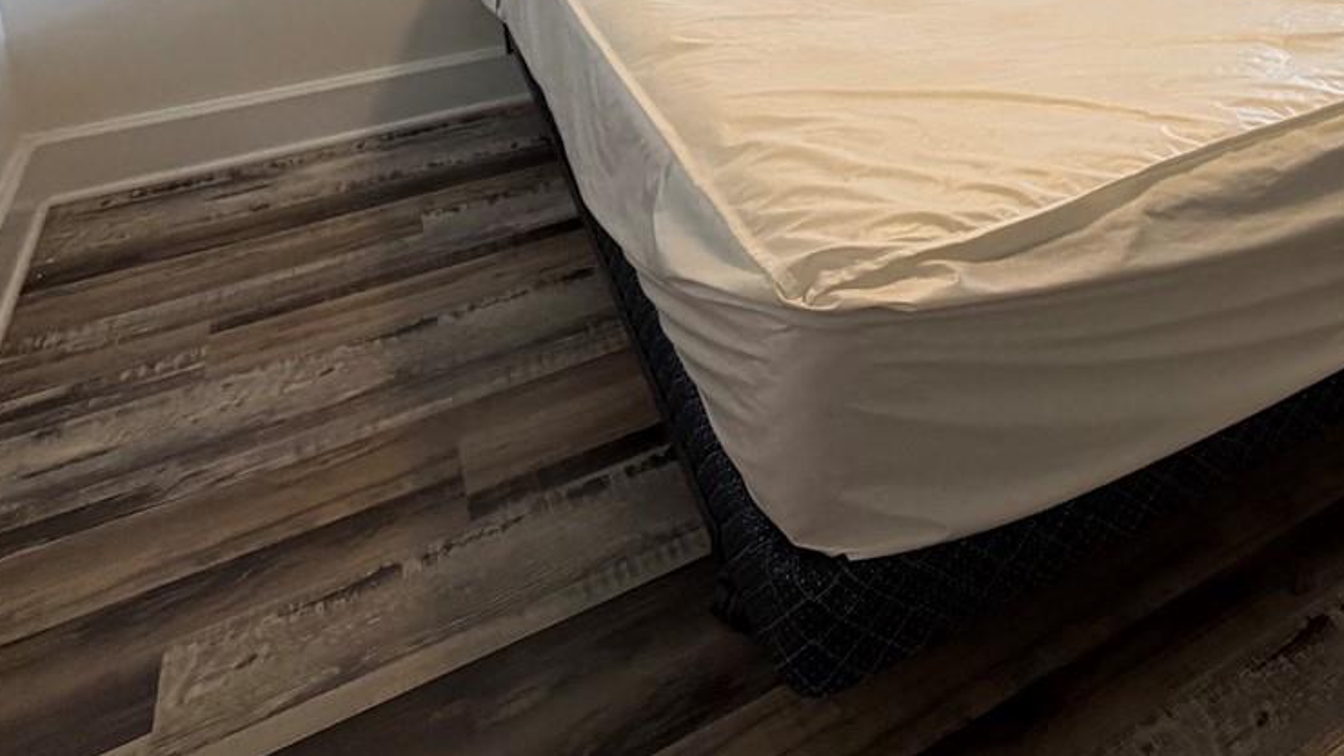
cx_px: 1150
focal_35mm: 33
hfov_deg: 53.7
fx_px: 1176
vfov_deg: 29.2
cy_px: -213
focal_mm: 2.22
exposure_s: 1/120
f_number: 2.2
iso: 320
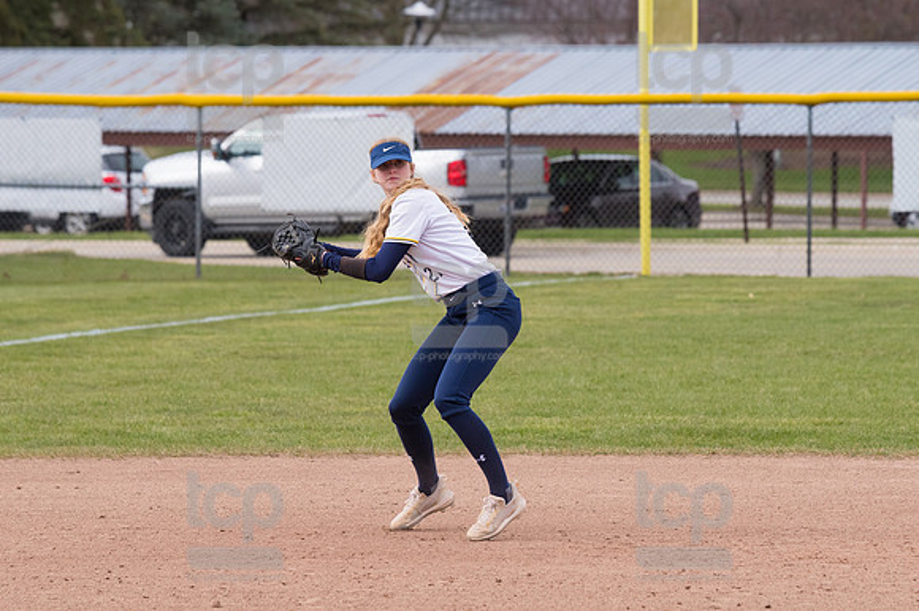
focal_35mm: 300
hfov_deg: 6.9
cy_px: 306
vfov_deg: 4.6
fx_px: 7654
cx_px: 460
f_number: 5.6
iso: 640
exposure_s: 1/1600
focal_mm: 200
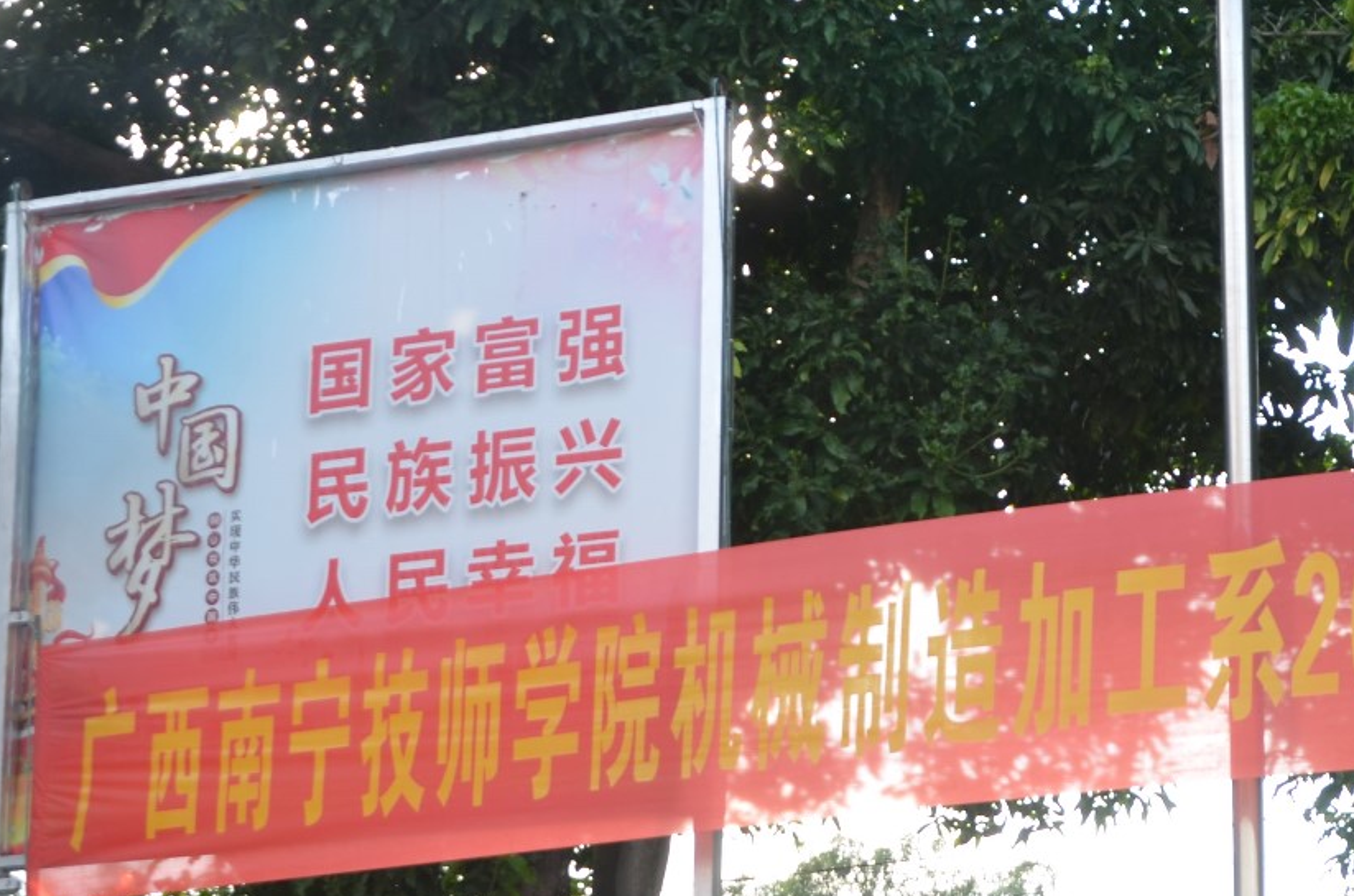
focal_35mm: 90
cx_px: 1361
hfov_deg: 21.8
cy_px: 794
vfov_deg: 15.0
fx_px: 3378
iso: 100
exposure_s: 1/125
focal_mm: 26
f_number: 4
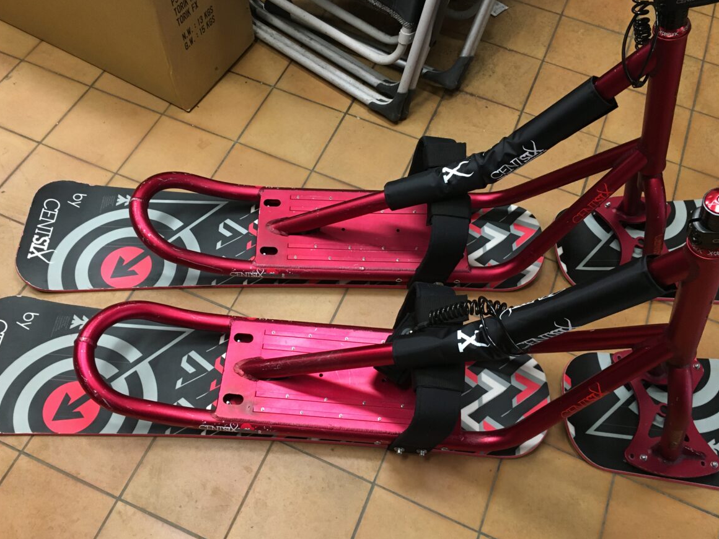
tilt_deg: -60.1
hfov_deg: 60.0
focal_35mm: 30
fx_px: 623
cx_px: 354
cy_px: 274
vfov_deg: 46.8
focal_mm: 4.15
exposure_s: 1/33
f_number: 2.2
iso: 160
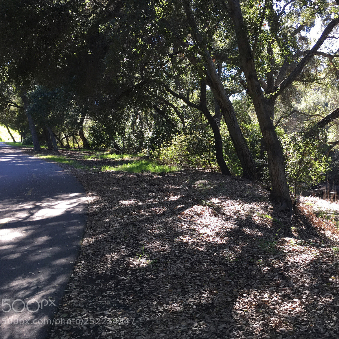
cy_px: 170
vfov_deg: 47.2
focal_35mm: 35
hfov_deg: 46.7
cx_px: 215
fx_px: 388
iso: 32
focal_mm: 4.15
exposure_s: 1/120
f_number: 2.2
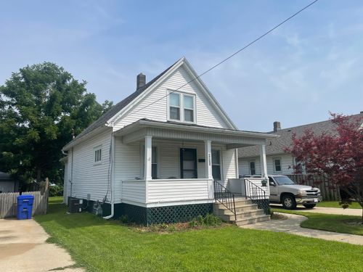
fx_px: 262
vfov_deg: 54.9
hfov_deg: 69.4
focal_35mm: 25
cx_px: 182
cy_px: 136
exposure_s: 1/5128
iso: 32
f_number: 1.6
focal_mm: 5.1
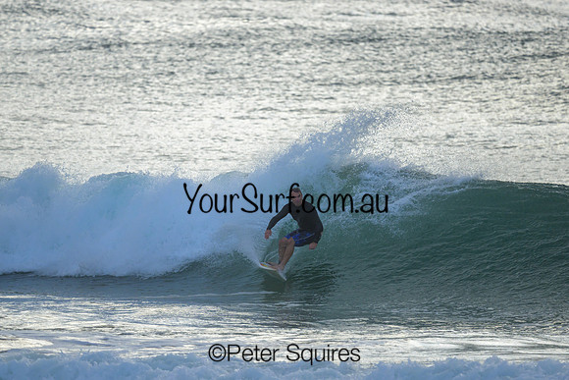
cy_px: 190
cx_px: 284
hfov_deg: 2.6
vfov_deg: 1.7
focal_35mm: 800
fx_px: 12647
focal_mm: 800
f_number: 6.3
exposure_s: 1/2500
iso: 800
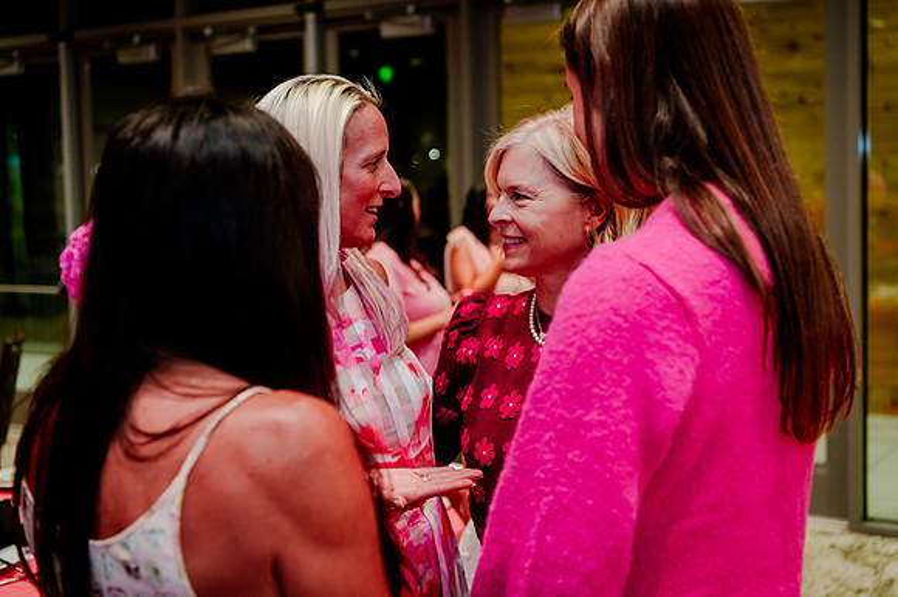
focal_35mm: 51
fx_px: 1268
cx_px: 476
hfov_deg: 39.0
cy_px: 281
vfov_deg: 26.5
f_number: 3.5
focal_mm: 48
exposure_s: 1/125
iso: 2500
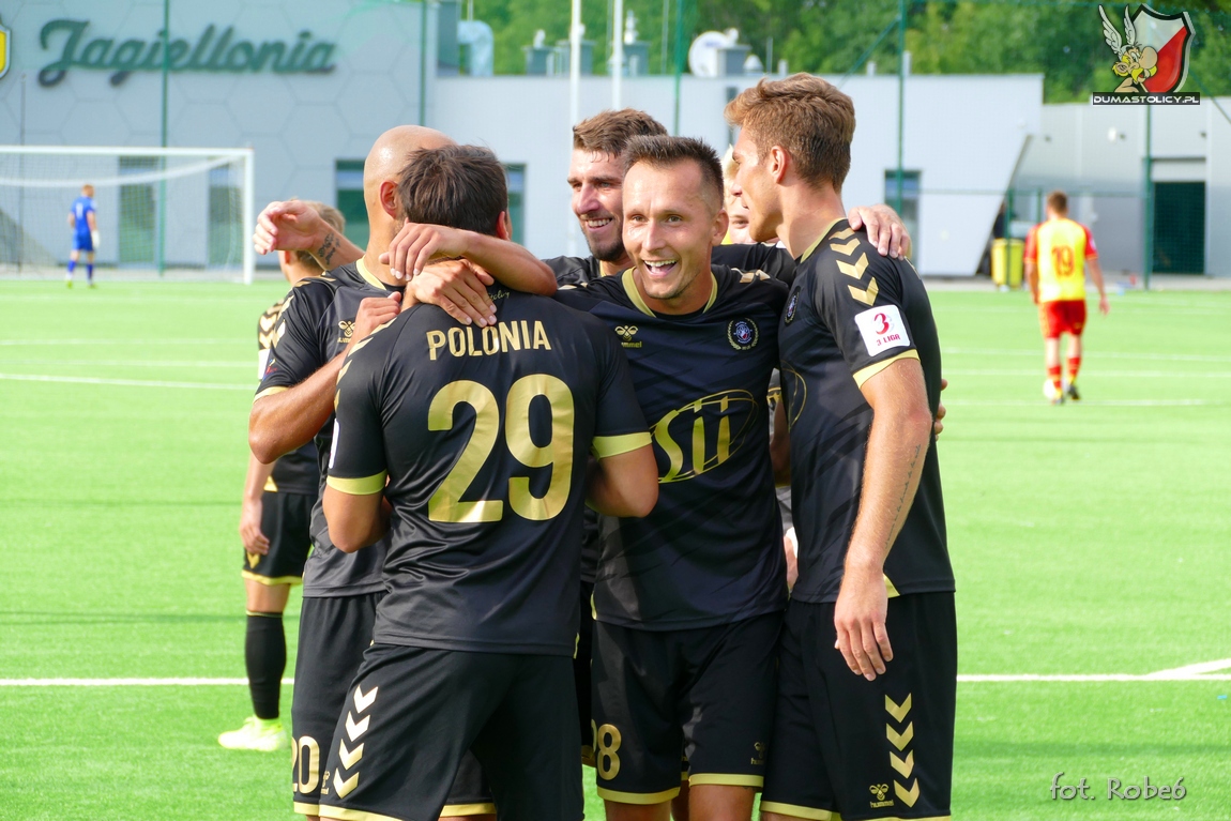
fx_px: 5813
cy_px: 410
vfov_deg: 8.1
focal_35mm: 170
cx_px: 616
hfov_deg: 12.1
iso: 200
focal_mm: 61.93
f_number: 4
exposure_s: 1/500
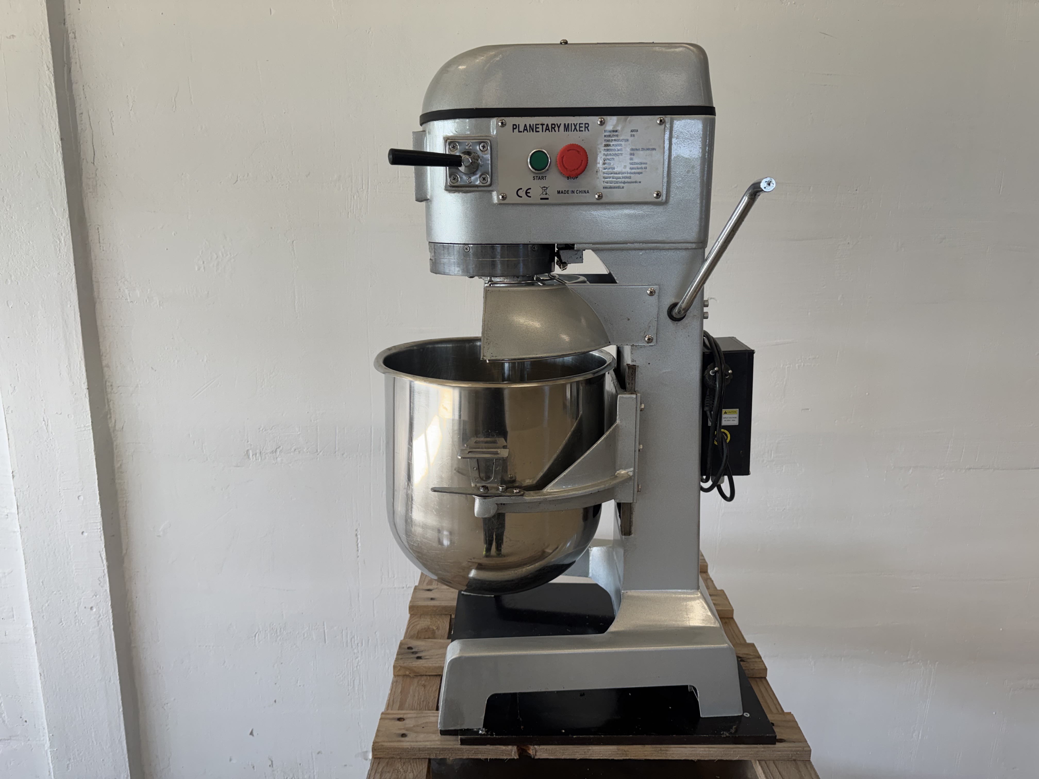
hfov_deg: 71.6
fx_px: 720
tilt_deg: -13.1
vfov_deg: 56.8
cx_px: 520
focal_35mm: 24
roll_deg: -1.5
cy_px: 390
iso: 64
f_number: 1.78
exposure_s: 1/180
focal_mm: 6.76
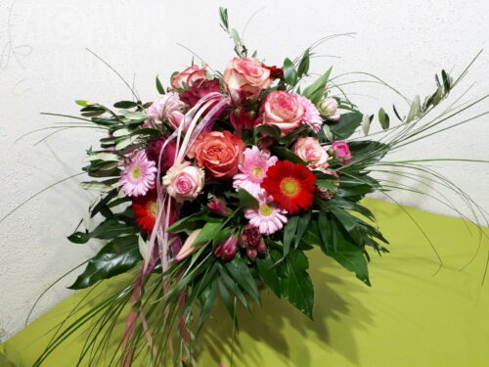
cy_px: 184
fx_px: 381
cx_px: 244
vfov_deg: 51.4
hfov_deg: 65.3
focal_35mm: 27
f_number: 1.9
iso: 100
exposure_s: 1/33
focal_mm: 3.6
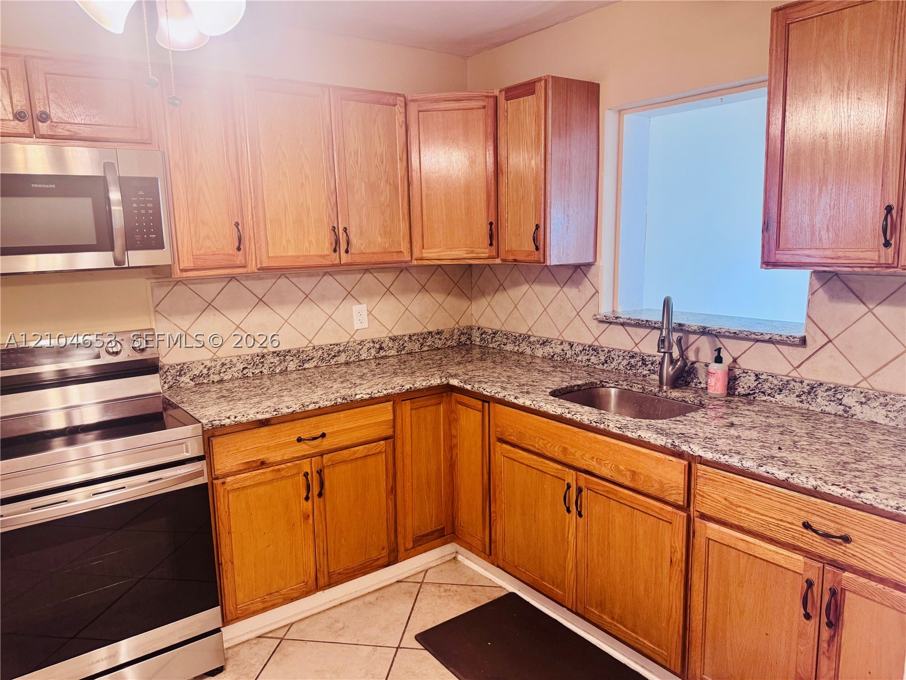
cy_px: 340
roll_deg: +0.9
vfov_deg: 56.8
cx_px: 453
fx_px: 628
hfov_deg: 71.6
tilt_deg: -9.9
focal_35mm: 24
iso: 200
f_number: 1.78
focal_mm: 6.76
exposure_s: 1/60
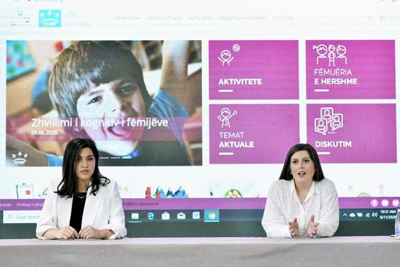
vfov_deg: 16.1
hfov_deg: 23.9
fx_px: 945
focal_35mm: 85
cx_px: 200
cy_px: 134
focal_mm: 85
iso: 2000
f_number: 3.2
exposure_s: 1/125
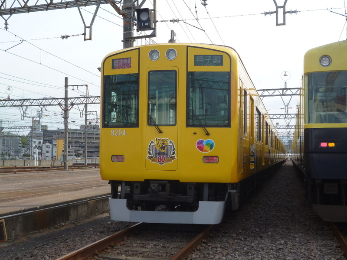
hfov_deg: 39.7
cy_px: 130
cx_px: 174
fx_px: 481
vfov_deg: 30.3
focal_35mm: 48
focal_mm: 8.6
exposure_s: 1/400
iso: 100
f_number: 4
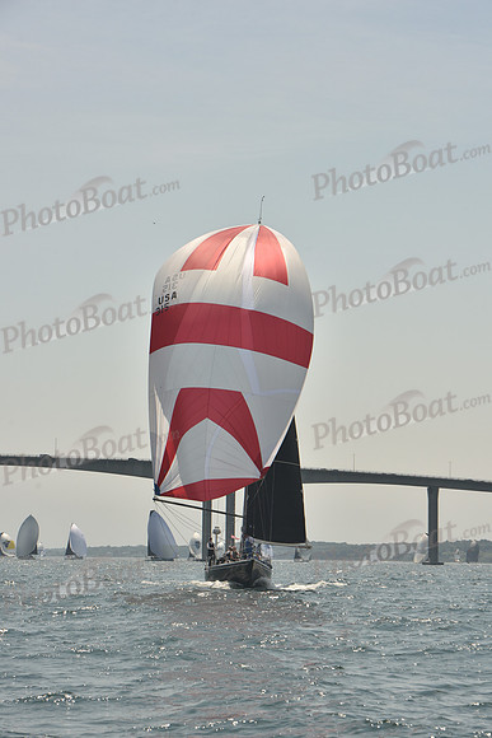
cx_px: 246
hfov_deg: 15.9
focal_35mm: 86
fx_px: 1762
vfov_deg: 23.6
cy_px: 369
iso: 250
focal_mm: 86
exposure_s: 1/640
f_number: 9
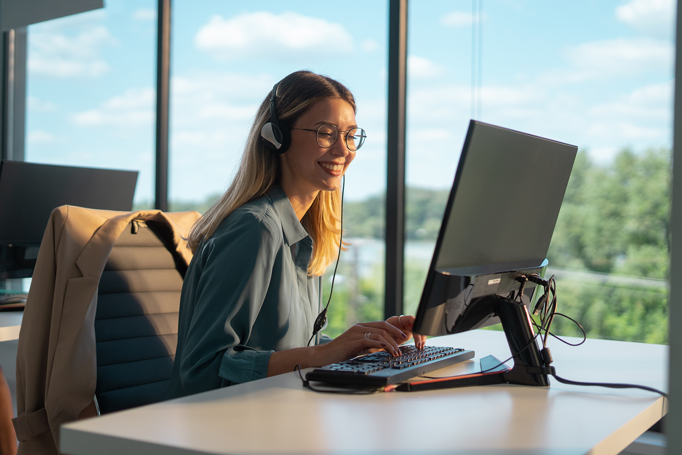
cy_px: 228
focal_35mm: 50
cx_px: 341
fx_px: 947
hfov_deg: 39.6
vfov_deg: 27.0
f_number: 2.2
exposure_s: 1/6400
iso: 800
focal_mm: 50
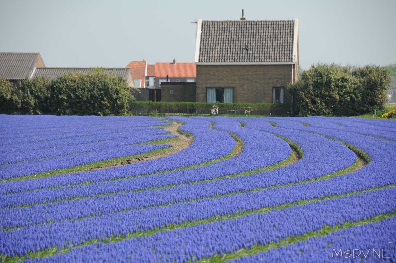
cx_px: 198
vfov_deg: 7.0
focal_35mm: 195
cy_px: 132
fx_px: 2142
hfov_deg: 10.6
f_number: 5.6
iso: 200
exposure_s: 1/800
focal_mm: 130
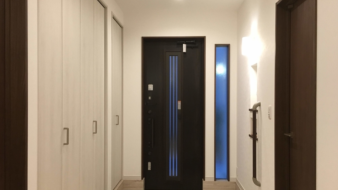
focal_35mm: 32
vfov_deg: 36.7
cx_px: 169
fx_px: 287
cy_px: 102
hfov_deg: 61.0
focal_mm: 4.15
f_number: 2.2
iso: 125
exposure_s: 1/30
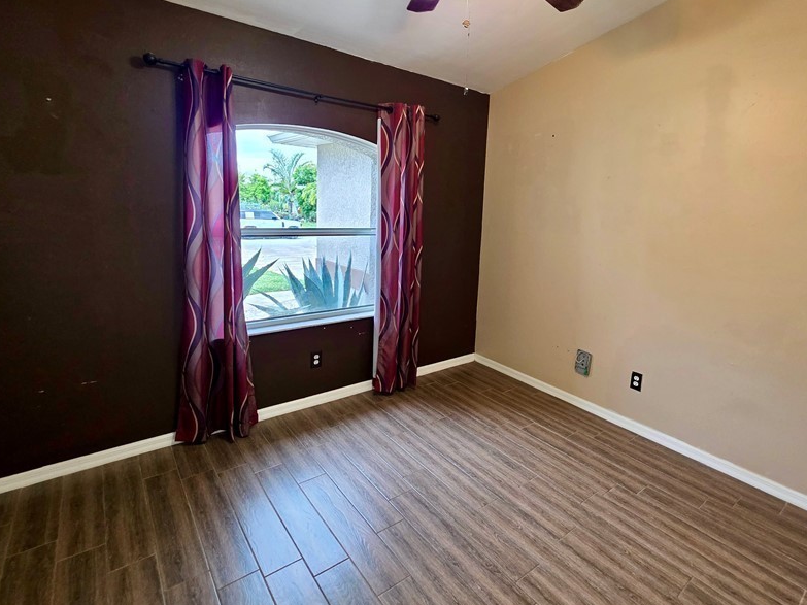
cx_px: 452
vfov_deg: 74.4
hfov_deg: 90.6
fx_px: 396
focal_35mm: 17
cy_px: 264
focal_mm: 2.2
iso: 320
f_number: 1.9
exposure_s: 1/60
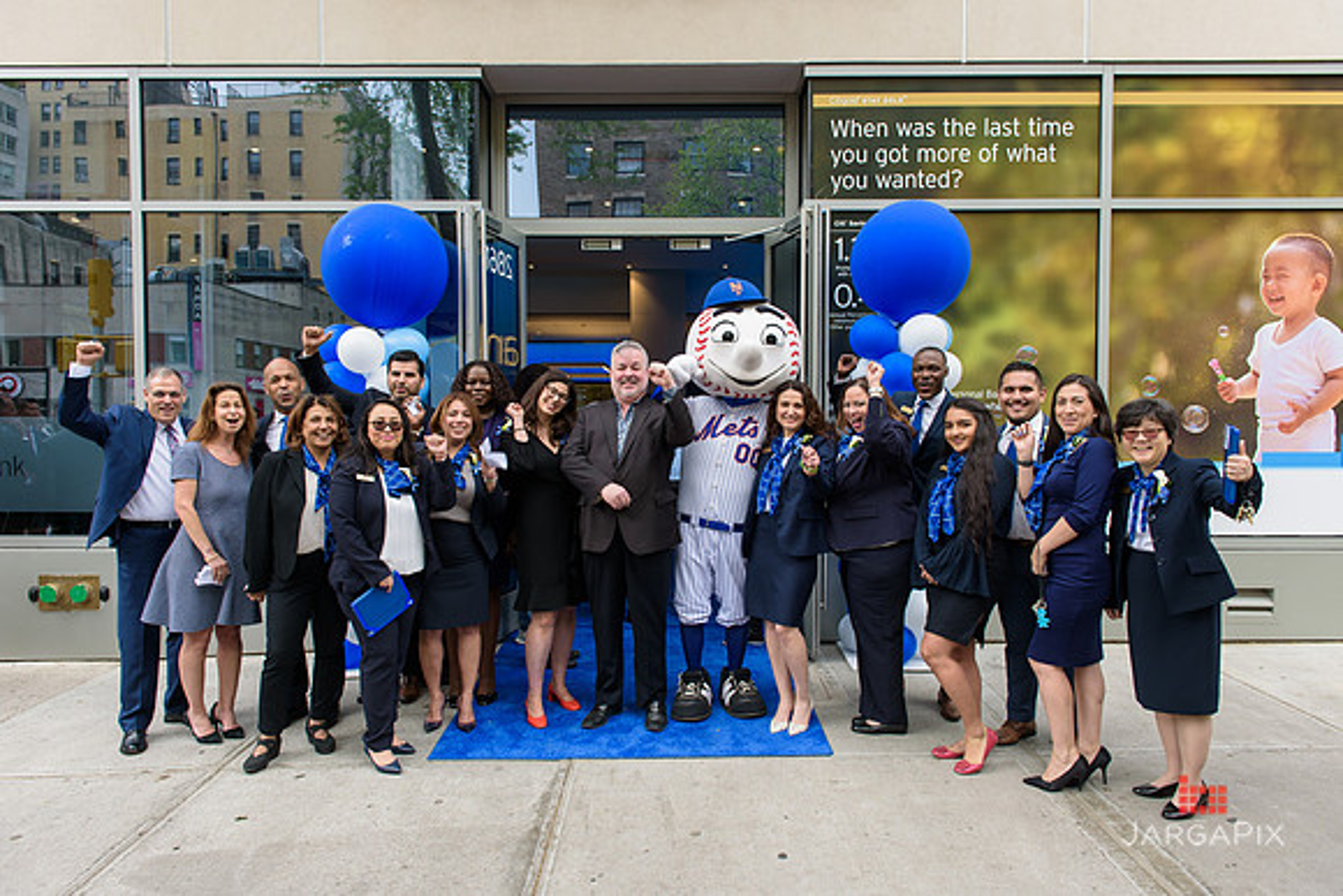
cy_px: 448
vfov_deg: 53.2
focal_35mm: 24
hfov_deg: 73.7
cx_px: 672
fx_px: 896
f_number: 5
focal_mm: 24
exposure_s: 1/250
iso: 200
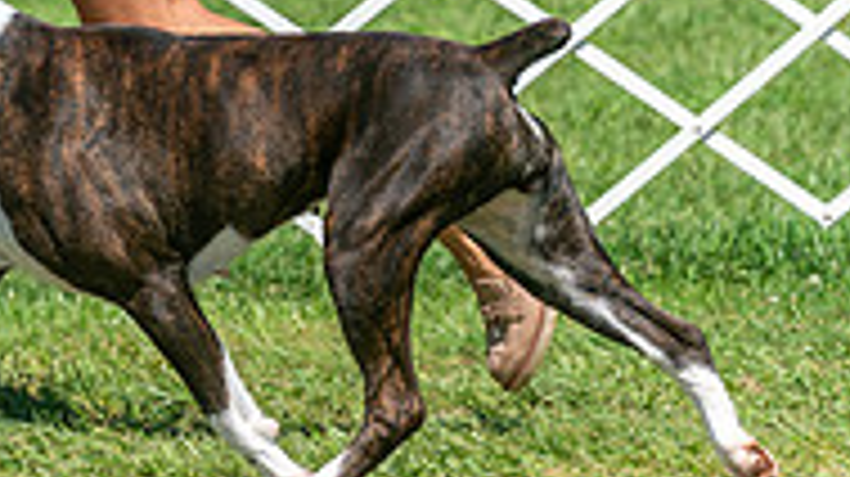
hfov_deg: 3.7
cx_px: 27
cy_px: -139
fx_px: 13243
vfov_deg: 2.1
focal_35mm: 588
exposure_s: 1/1000
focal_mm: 150
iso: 80
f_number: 4.5
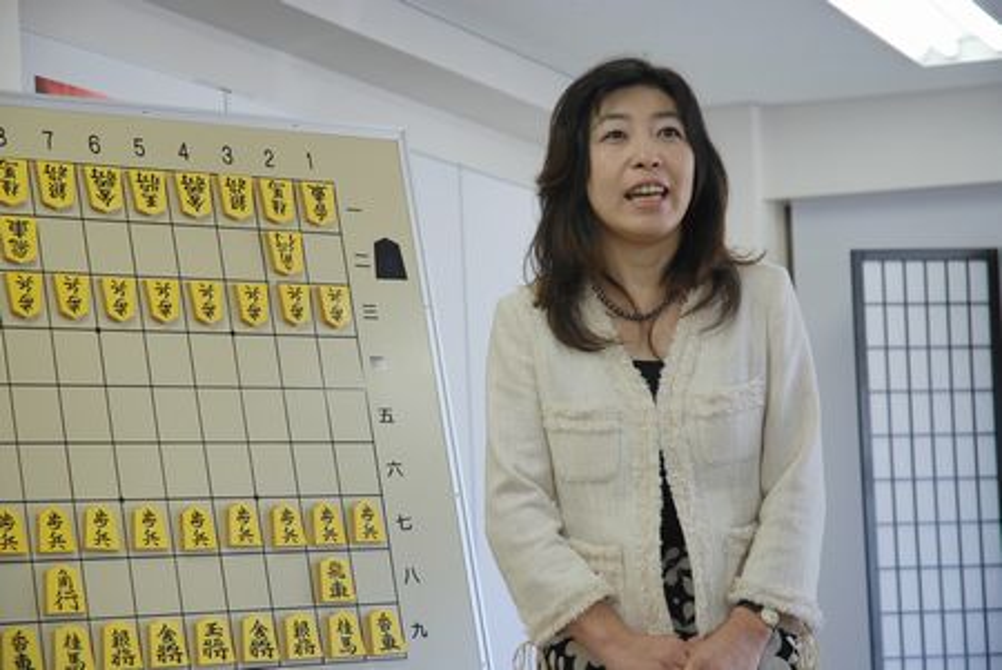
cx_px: 501
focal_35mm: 105
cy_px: 335
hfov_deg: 19.4
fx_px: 2925
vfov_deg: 13.1
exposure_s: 1/40
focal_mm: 70
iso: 200
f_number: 4.5
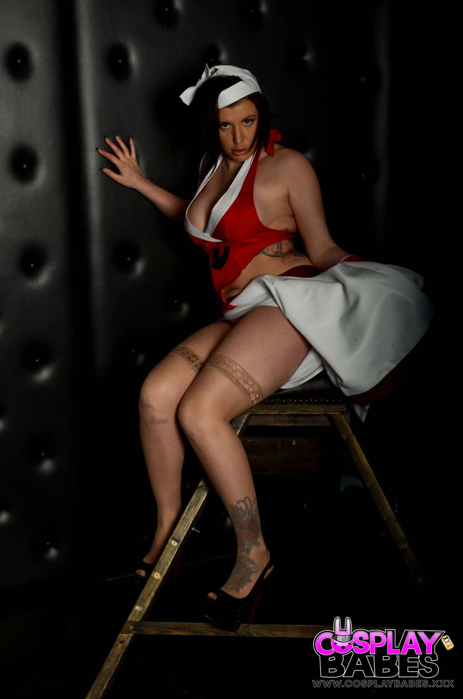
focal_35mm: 60
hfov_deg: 22.5
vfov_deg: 33.5
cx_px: 232
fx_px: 1163
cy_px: 350
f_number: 10
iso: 200
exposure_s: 1/200
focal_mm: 40
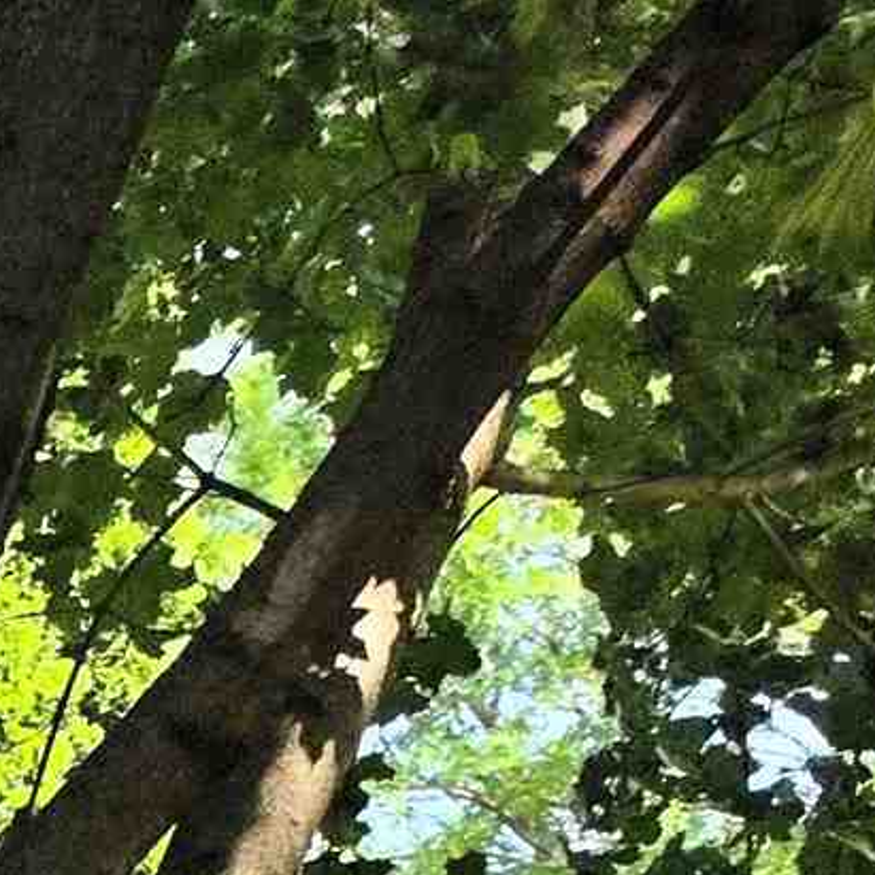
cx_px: -2329
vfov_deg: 9.8
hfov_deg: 8.2
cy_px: 2246
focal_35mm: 152
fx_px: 4347
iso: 64
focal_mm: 6.5
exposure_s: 1/3229
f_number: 1.4
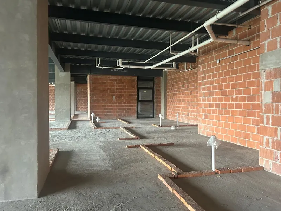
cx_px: 140
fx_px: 211
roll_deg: -2.2
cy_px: 106
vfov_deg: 53.1
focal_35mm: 26
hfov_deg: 67.3
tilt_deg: -3.3
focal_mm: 5.7
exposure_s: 1/60
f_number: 1.5
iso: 320
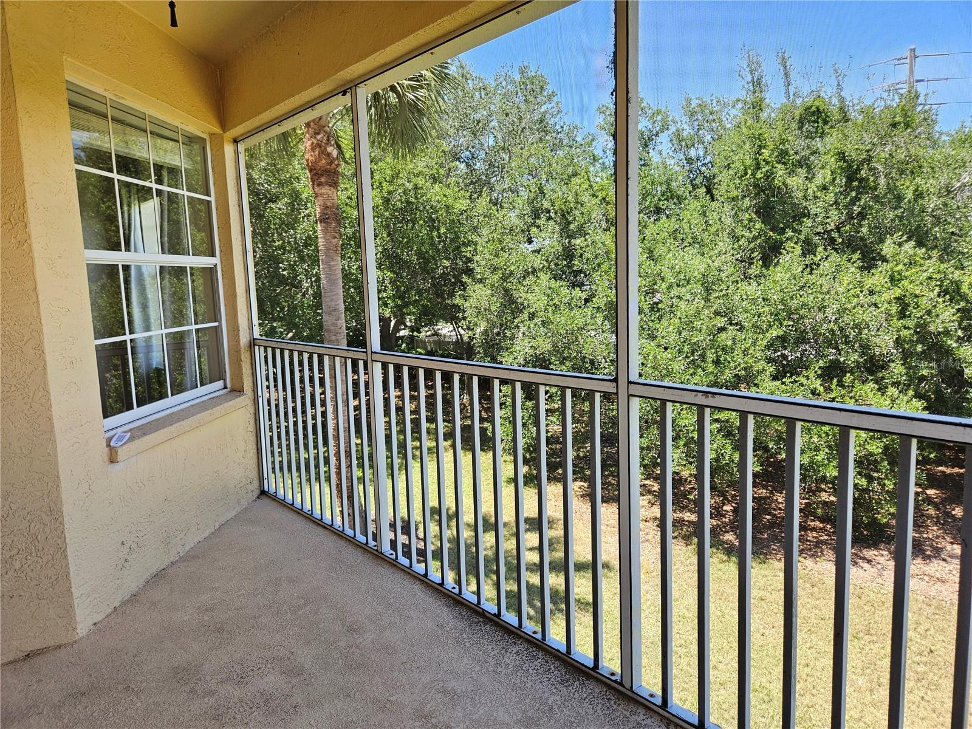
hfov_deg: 73.9
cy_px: 364
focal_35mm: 23
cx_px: 486
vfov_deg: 58.9
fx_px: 646
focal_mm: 5.4
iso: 50
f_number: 1.8
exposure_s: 1/359
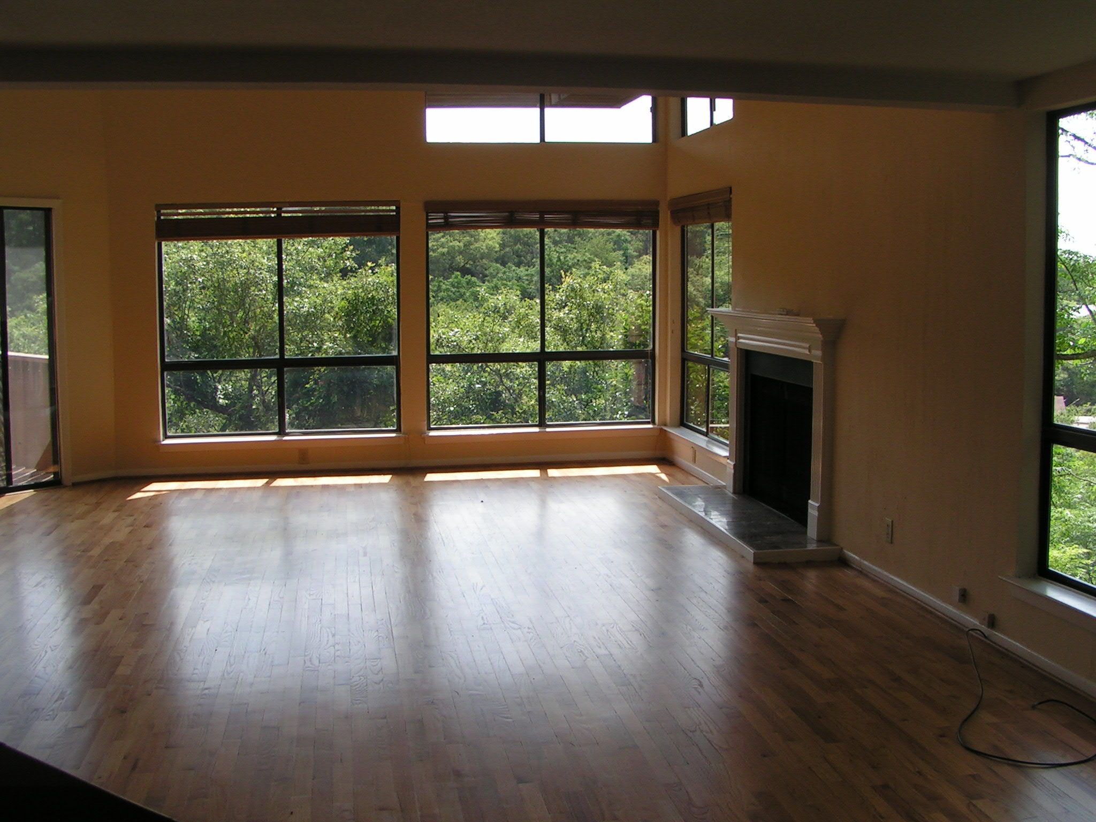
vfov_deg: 37.7
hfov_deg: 49.0
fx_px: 1203
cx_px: 548
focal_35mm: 38
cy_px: 411
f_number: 5
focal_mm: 5.8
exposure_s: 1/100
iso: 50
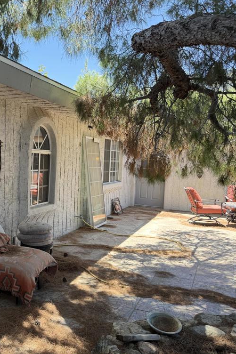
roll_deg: -2.0
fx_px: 334
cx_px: 8
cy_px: 179
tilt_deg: -4.1
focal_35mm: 34
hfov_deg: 35.7
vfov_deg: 55.8
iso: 100
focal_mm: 6.76
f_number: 1.78
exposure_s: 1/435
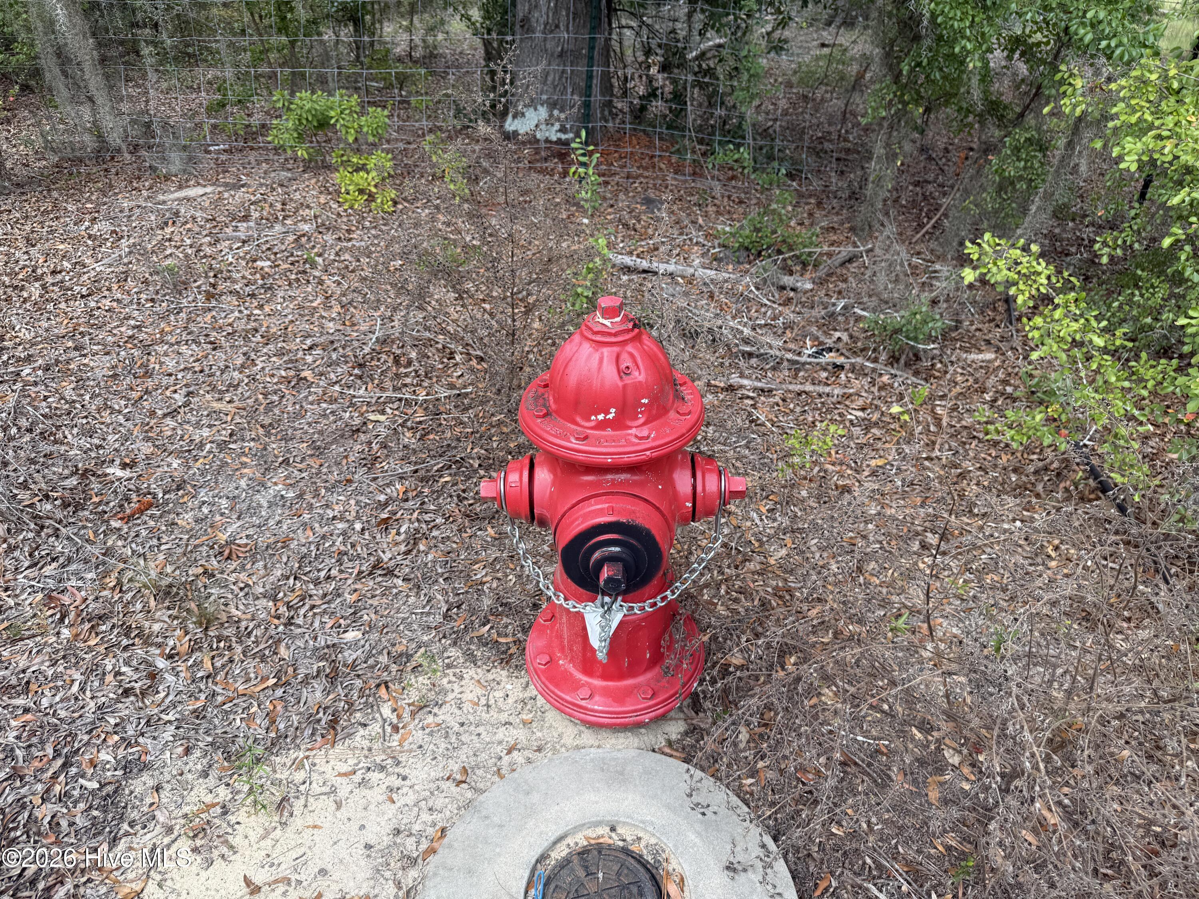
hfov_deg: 71.6
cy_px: 450
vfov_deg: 56.8
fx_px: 831
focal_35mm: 24
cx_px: 600
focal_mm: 6.76
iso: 80
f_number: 1.78
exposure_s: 1/722
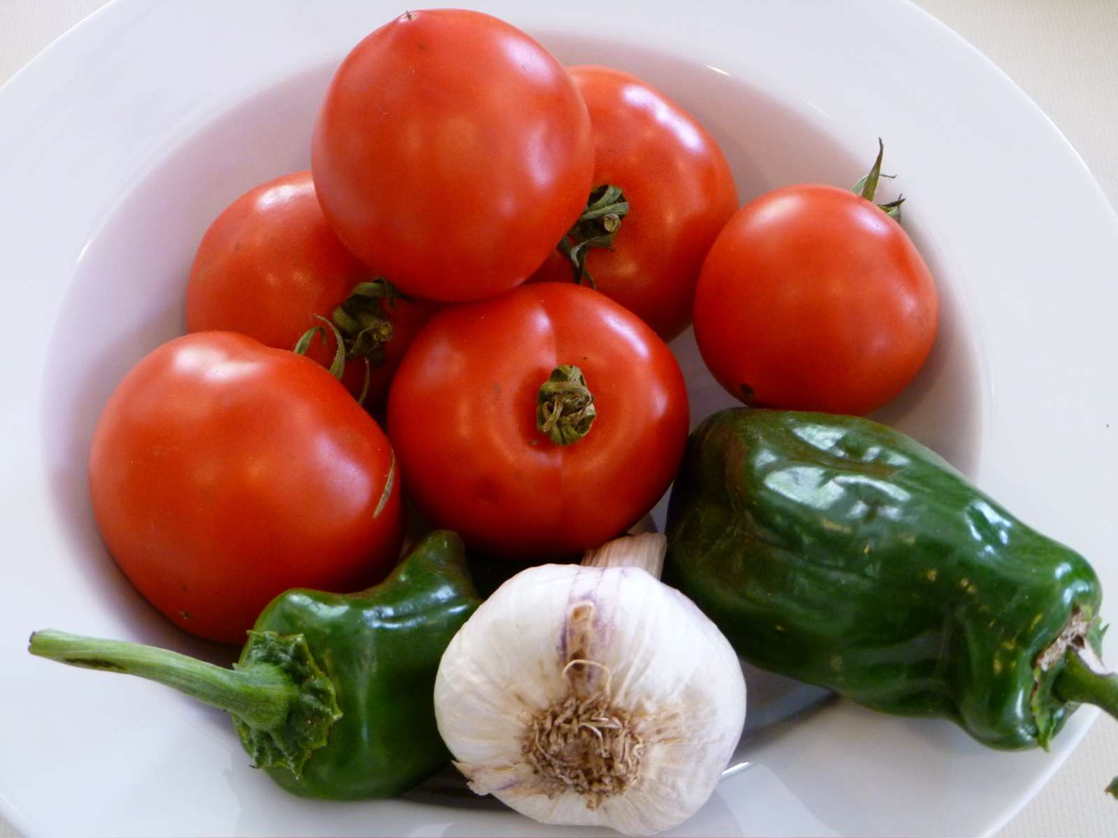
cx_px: 559
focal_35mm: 54
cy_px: 419
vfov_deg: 27.0
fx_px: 1744
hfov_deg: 35.5
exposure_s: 1/25
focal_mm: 9.6
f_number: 4
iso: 400
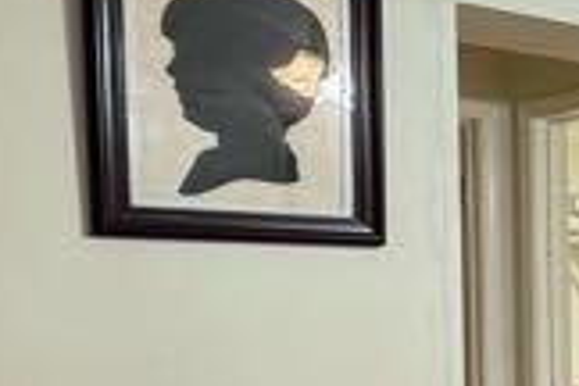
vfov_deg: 17.8
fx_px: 1206
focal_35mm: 75
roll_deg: -0.6
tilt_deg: -5.0
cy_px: 381
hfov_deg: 19.4
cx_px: 1069
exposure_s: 1/60
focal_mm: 2.22
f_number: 2.2
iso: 250
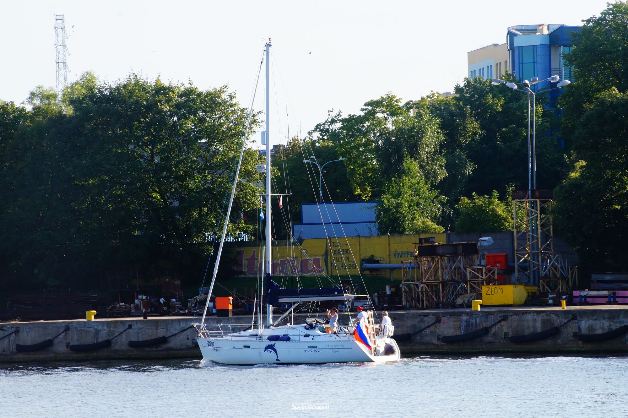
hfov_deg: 8.6
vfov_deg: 5.7
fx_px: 4184
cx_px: 314
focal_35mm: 240
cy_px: 209
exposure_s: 1/125
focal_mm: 160
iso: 500
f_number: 16
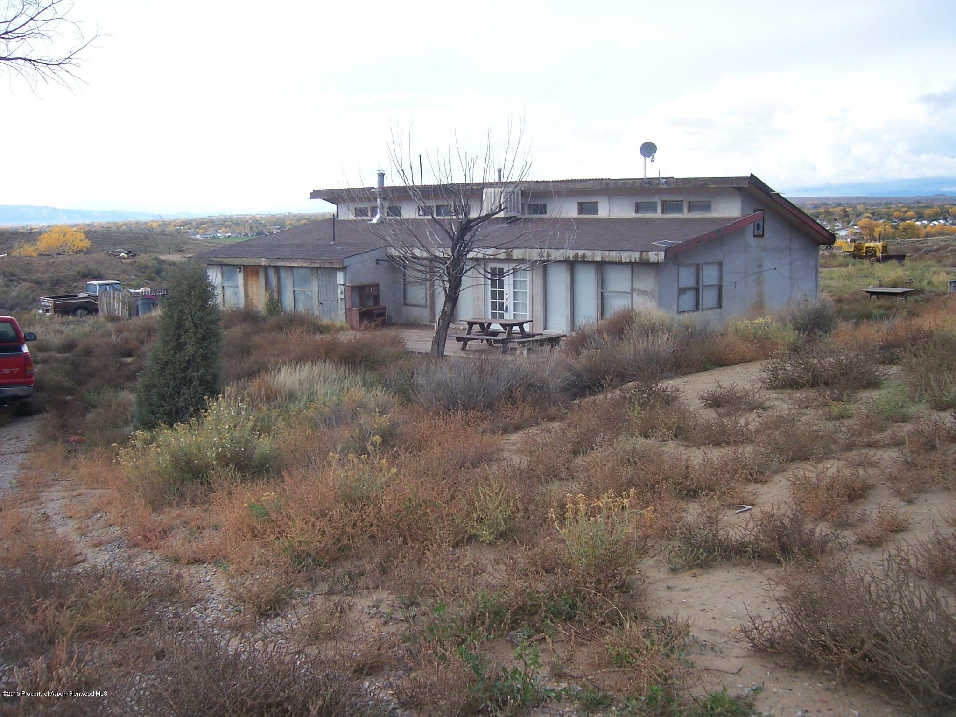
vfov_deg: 39.7
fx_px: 994
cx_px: 478
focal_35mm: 36
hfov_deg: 51.4
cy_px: 358
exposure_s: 1/500
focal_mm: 6
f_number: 3
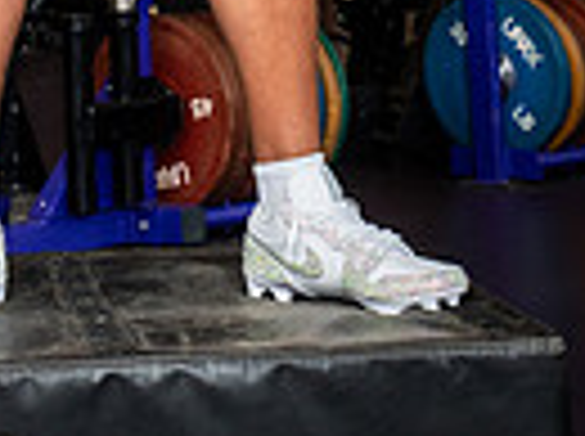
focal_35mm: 147
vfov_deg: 9.2
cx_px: 68
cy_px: -535
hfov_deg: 13.3
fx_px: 2480
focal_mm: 44
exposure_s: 1/250
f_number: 7.1
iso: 800
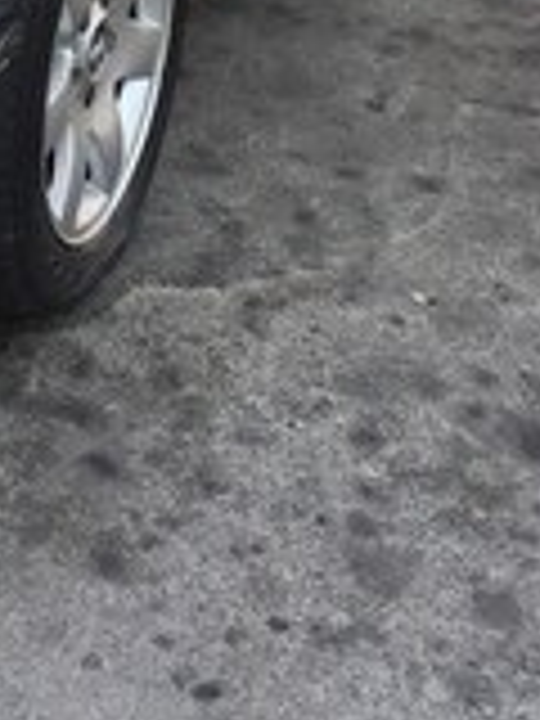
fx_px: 1872
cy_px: -234
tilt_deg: -21.7
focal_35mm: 90
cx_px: 166
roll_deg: -5.4
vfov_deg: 19.9
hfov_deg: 16.4
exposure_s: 1/191
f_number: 2.2
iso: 32
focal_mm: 4.15
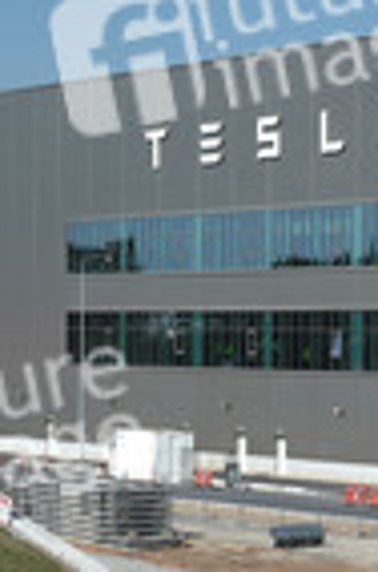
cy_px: 242
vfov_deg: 19.1
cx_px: 374
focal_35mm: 107
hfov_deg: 12.6
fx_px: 1693
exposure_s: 1/200
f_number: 8
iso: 100
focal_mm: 38
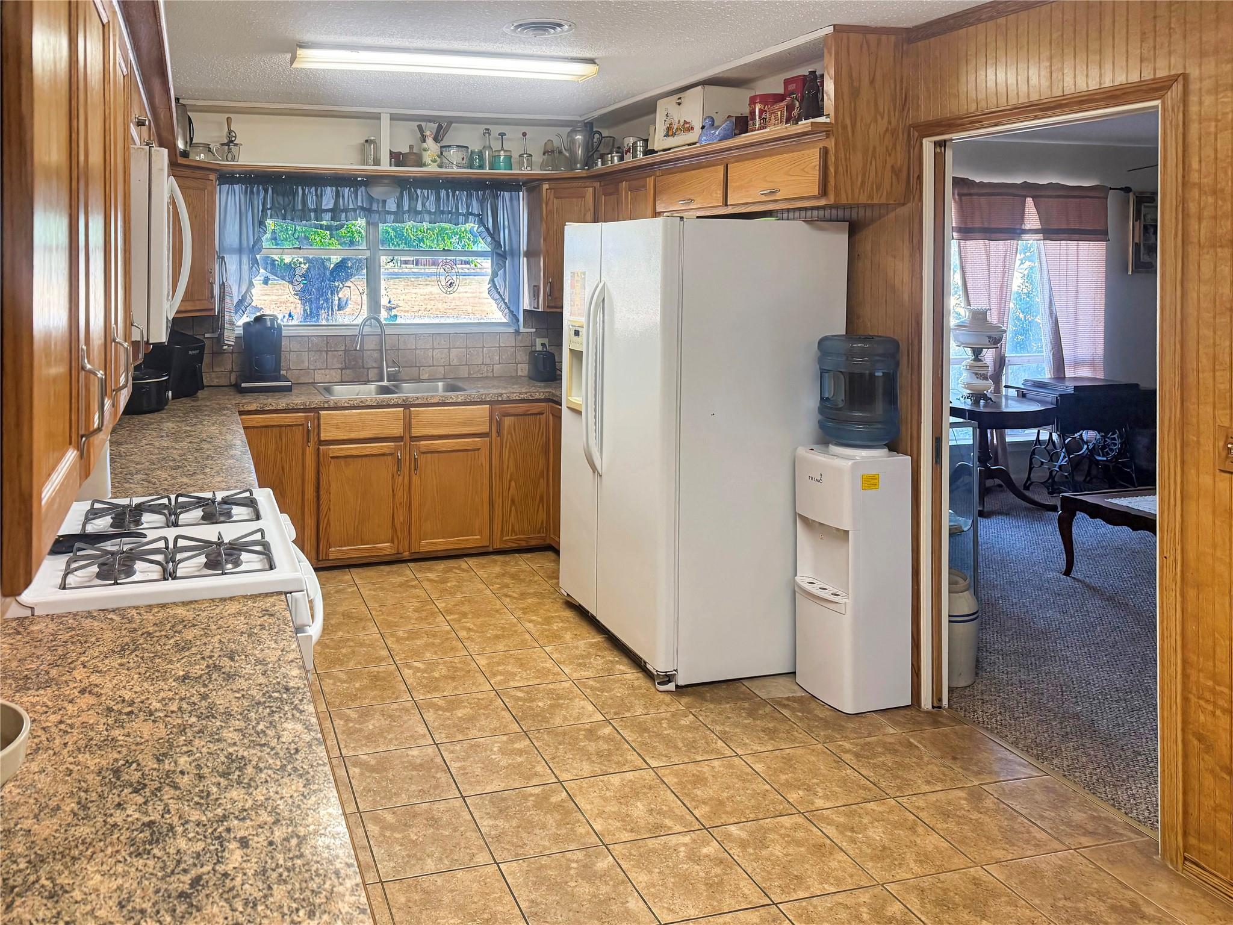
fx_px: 855
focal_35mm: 24
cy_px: 462
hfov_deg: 71.6
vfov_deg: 56.8
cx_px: 616
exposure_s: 1/120
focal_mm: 6.76
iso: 250
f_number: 1.78
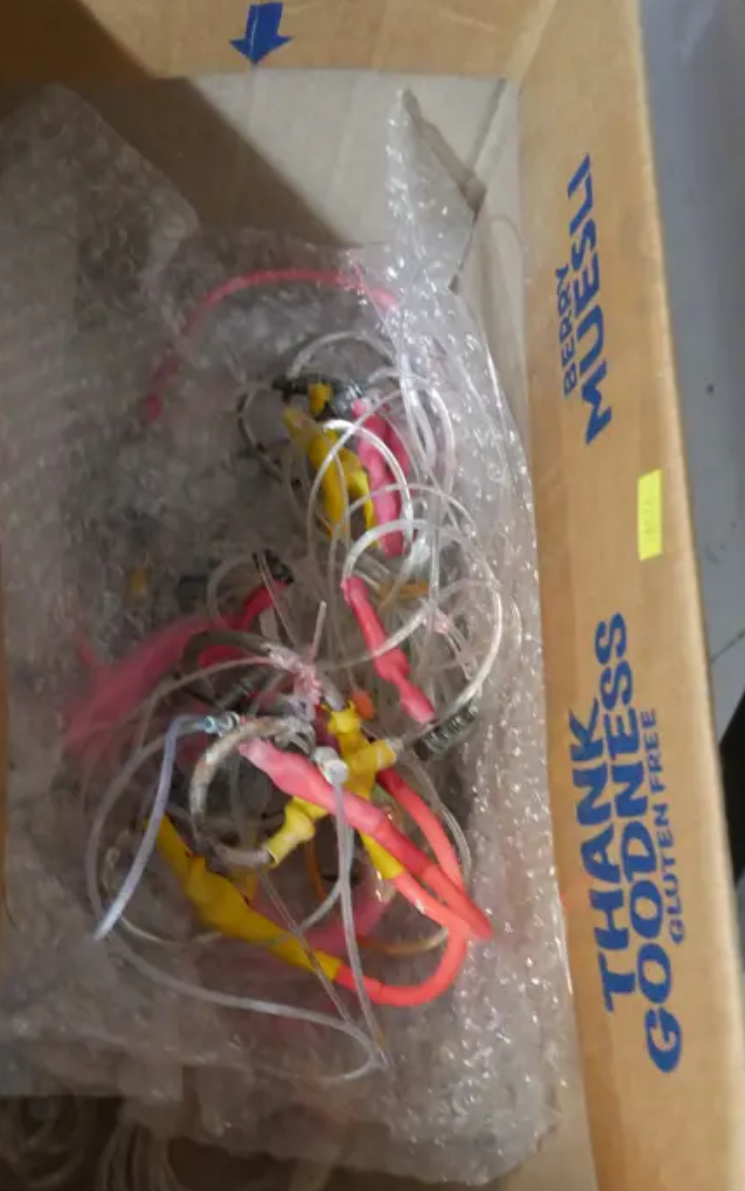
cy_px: 684
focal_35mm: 57
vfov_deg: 35.6
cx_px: 324
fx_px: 1851
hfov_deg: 22.7
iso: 3200
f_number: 4
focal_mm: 18
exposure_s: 1/50
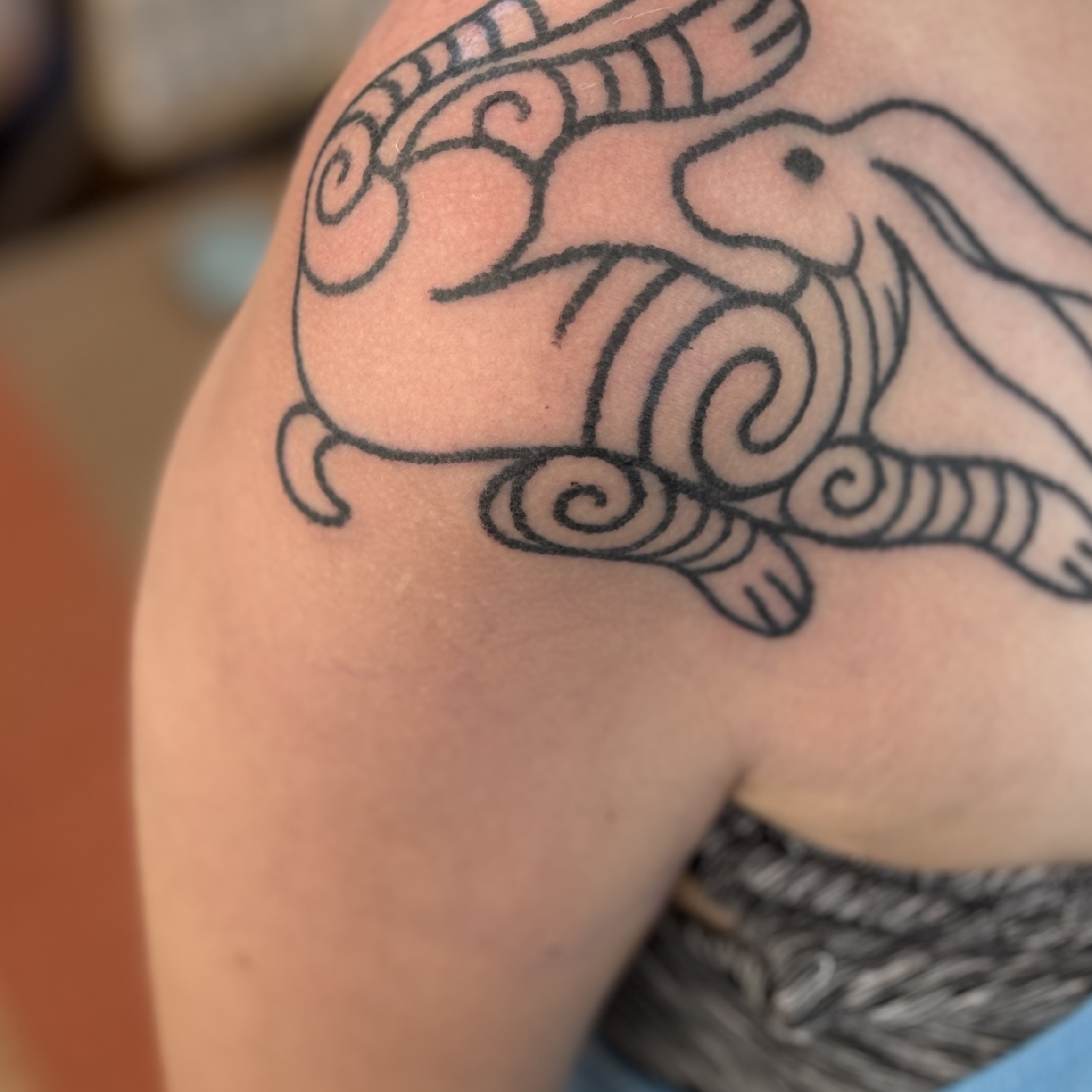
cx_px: 612
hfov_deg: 21.6
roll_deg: +1.7
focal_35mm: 80
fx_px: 2855
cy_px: 234
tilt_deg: -43.2
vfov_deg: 21.4
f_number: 1.6
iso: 50
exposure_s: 1/840
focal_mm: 5.96
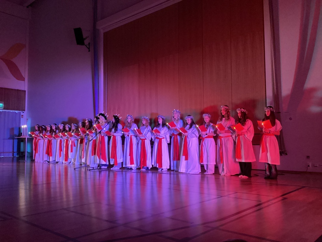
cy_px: 121
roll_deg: +0.2
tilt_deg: +4.1
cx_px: 161
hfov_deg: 58.4
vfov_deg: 45.4
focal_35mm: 31
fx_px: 288
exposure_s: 1/25
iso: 640
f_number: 2.4
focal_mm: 3.3
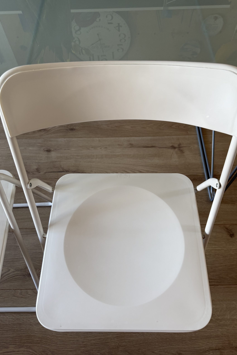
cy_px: 178
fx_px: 247
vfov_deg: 71.5
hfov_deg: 51.3
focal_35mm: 25
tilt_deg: -61.7
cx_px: 121
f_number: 1.78
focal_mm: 6.76
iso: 125
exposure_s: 1/121
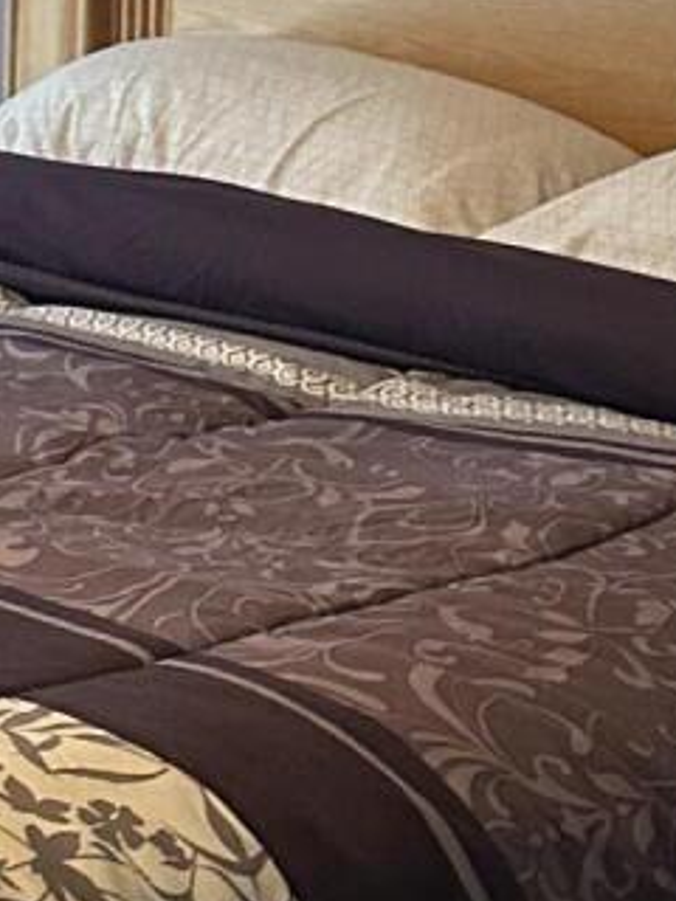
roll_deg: -1.4
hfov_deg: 9.5
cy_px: -104
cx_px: -459
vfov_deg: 12.9
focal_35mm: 150
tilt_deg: -4.7
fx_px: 3906
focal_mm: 6.86
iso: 640
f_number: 1.78
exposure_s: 1/40
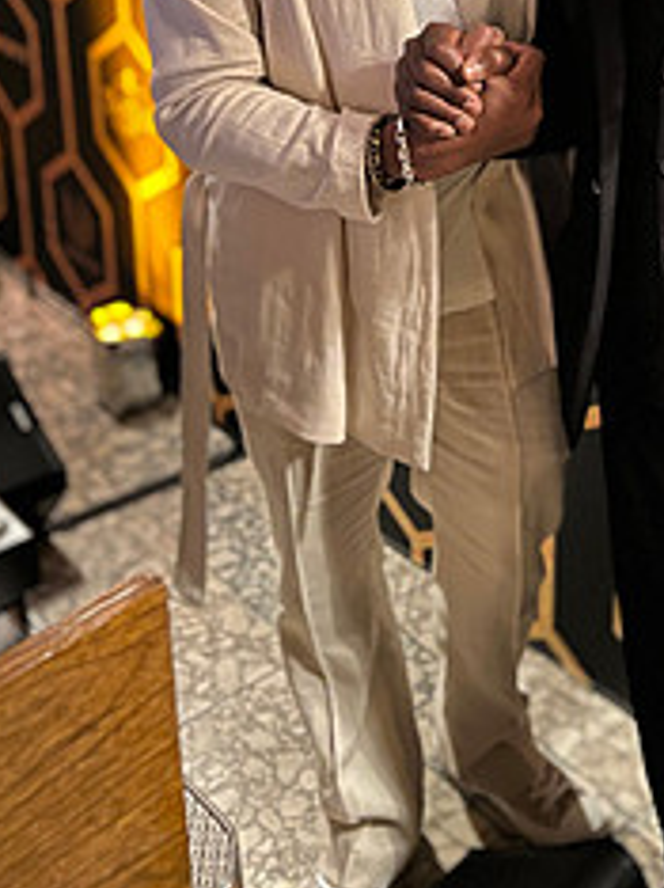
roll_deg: -0.7
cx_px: 586
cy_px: 102
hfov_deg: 28.1
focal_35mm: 50
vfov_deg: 36.1
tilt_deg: -18.0
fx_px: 1281
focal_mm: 5.7
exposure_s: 1/17
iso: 1000
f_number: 1.5
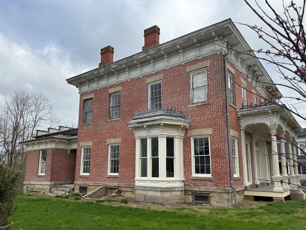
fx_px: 239
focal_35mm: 27
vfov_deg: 51.3
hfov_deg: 65.3
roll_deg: +0.0
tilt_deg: +10.7
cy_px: 127
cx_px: 147
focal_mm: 6.76
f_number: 1.78
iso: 100
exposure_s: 1/3279
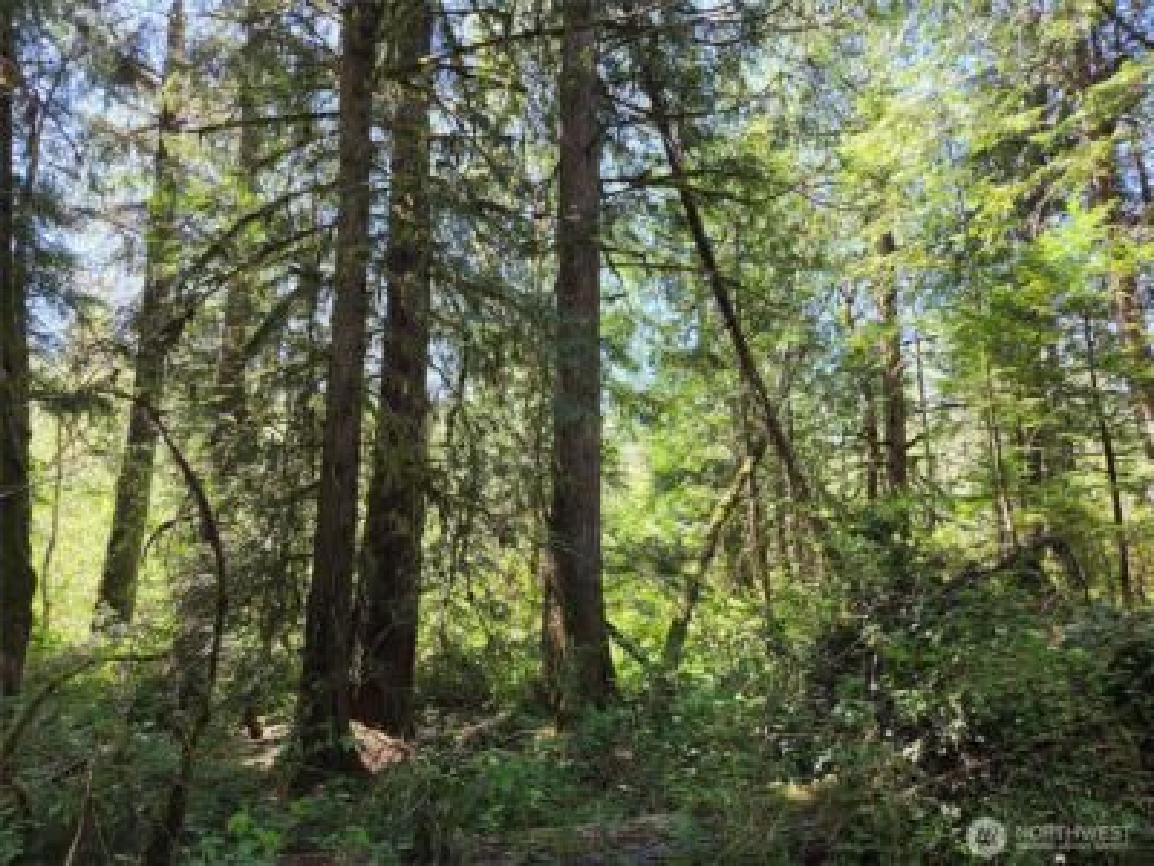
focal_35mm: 23
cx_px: 577
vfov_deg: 58.9
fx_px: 767
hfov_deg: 73.9
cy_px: 433
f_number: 1.8
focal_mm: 5.4
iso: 40
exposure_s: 1/180
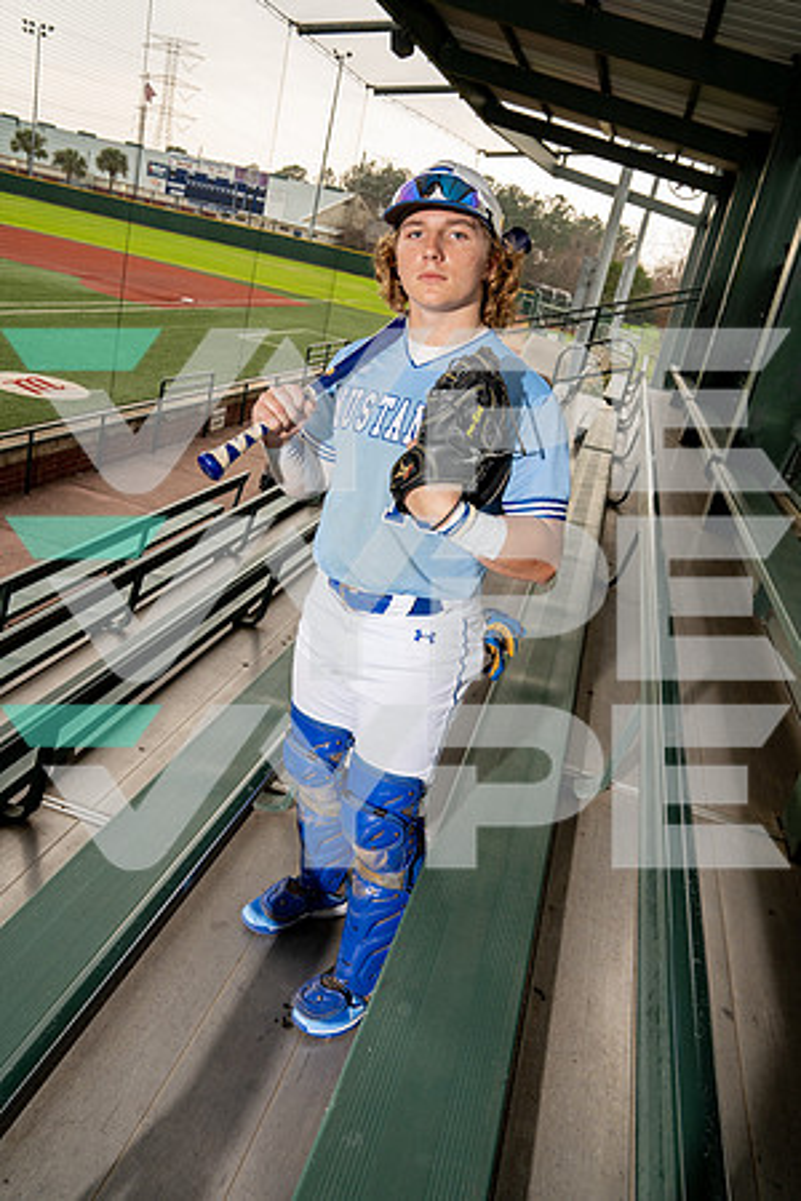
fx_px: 901
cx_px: 400
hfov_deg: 47.9
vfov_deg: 67.4
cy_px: 600
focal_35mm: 27
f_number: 6.3
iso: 640
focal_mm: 27
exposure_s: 1/250
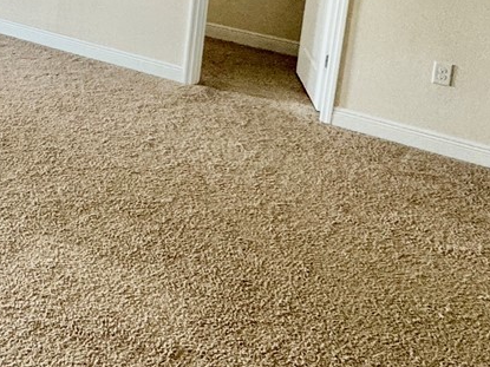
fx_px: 764
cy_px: -63
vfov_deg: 24.7
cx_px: -129
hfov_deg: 29.4
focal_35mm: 54
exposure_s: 1/99
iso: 160
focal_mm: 2.22
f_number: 2.2
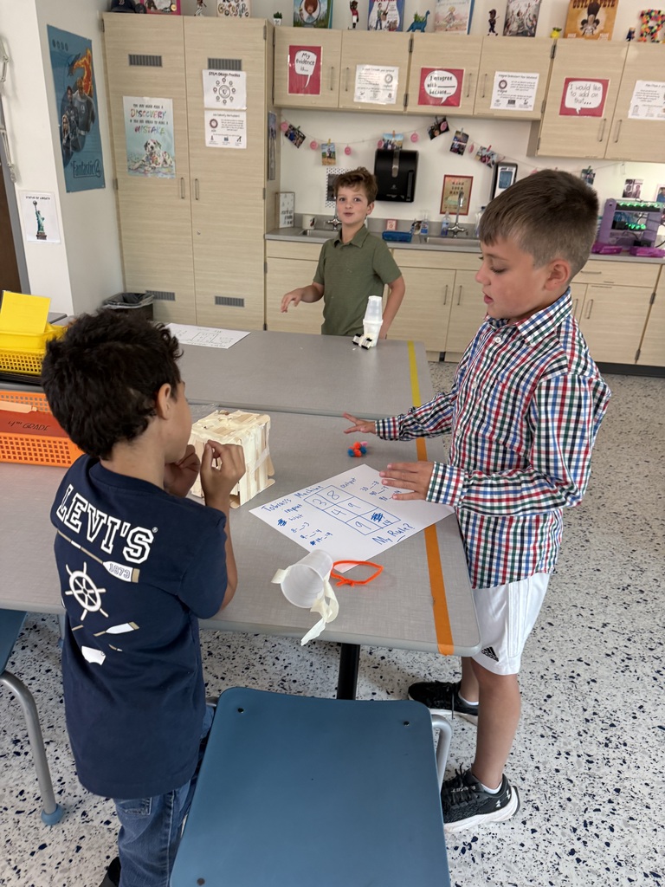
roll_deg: -3.7
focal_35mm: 24
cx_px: 332
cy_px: 444
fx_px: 615
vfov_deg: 71.6
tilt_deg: -25.3
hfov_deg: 56.8
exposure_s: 1/62
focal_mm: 6.76
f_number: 1.78
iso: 160
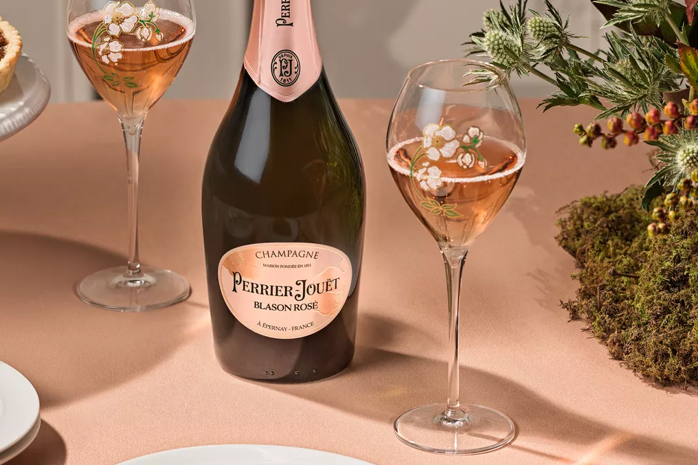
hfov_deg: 9.5
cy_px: 225
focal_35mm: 217
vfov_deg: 6.3
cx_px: 188
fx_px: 4206
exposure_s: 1/350
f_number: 8
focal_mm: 135
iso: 200
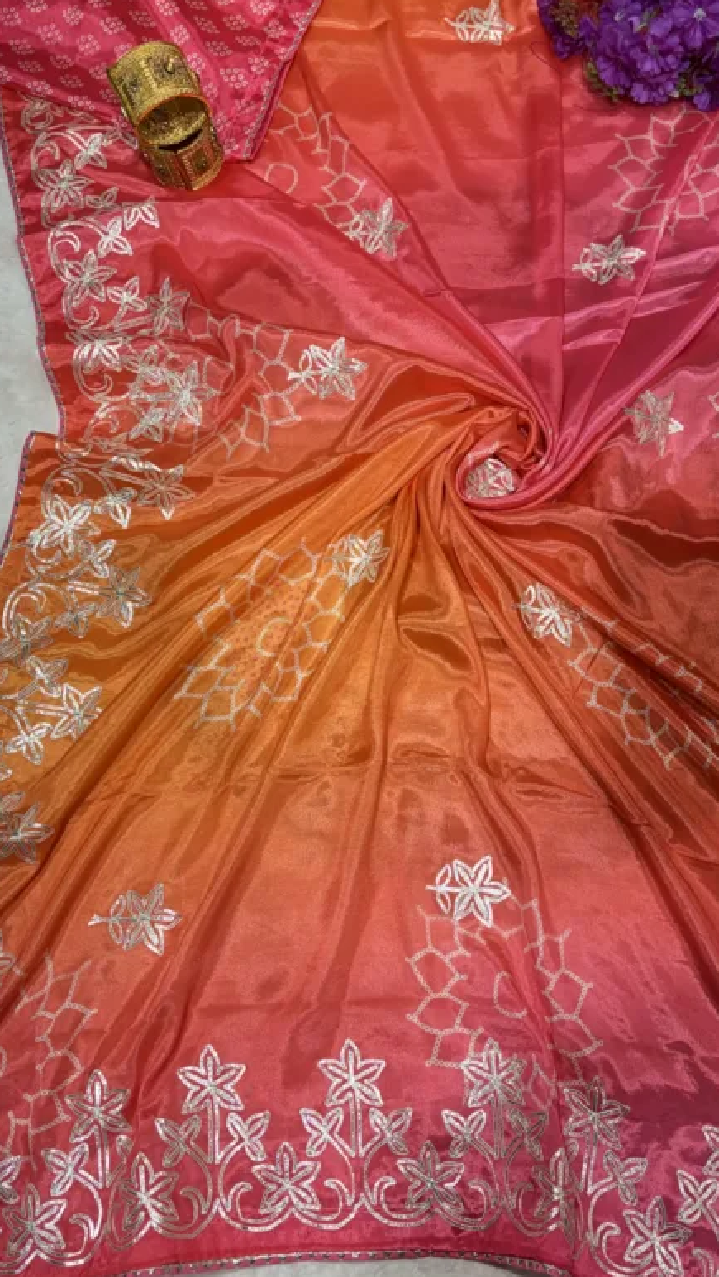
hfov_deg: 35.4
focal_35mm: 33
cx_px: 468
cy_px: 630
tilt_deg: -73.9
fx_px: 1118
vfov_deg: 59.5
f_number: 1.6
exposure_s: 1/162
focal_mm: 5.96
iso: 50
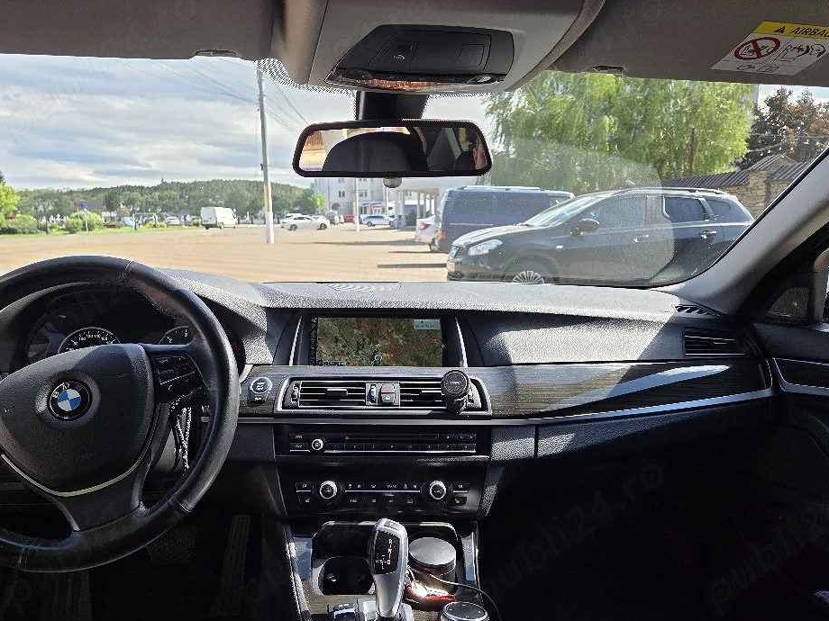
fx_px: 599
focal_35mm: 25
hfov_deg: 69.3
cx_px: 394
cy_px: 307
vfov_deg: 54.9
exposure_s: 1/1667
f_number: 1.8
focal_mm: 5.4
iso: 80
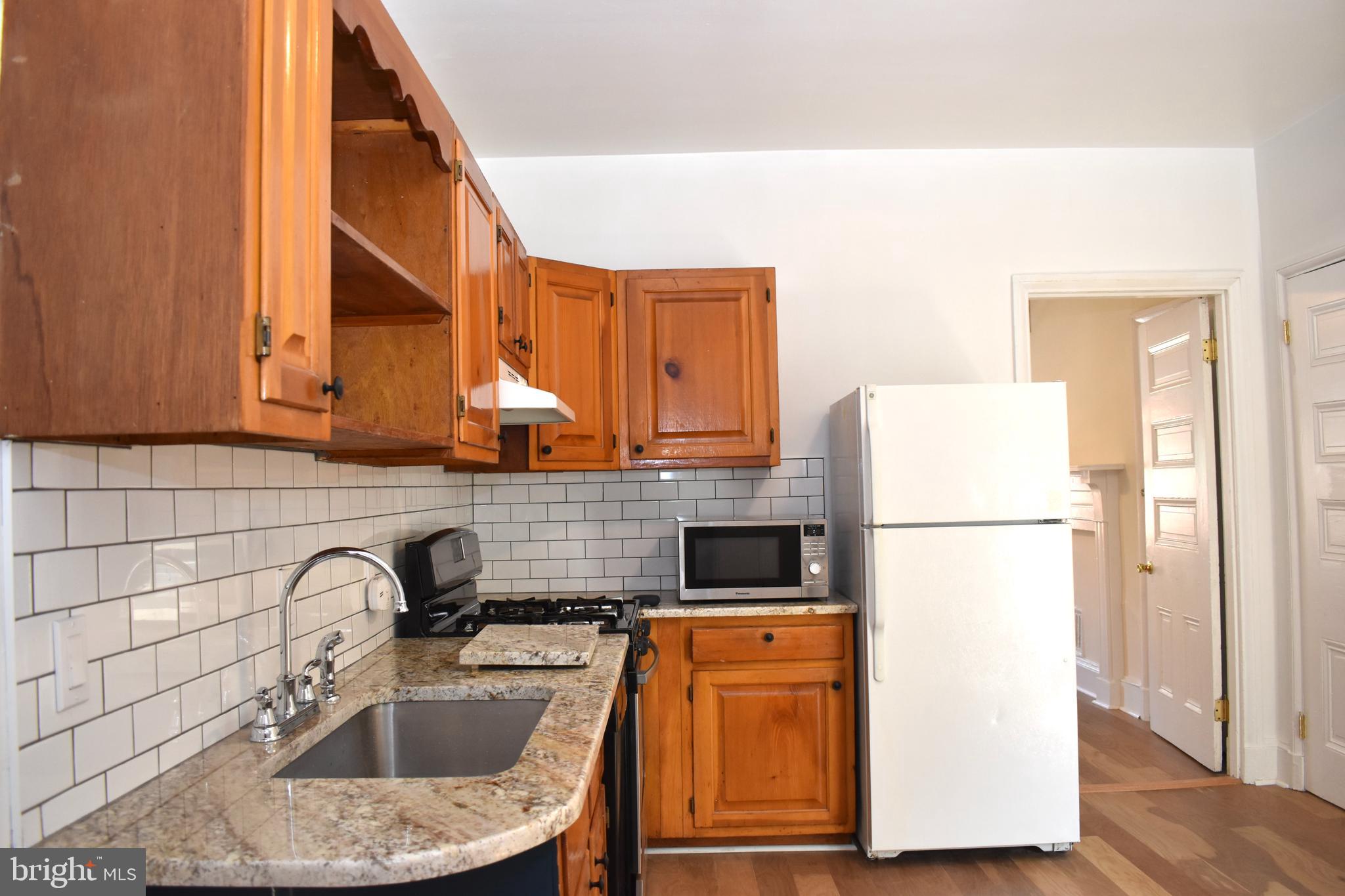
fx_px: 1009
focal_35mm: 27
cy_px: 448
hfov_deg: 67.4
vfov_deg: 47.9
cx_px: 672
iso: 800
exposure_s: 1/80
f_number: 4.5
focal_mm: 18
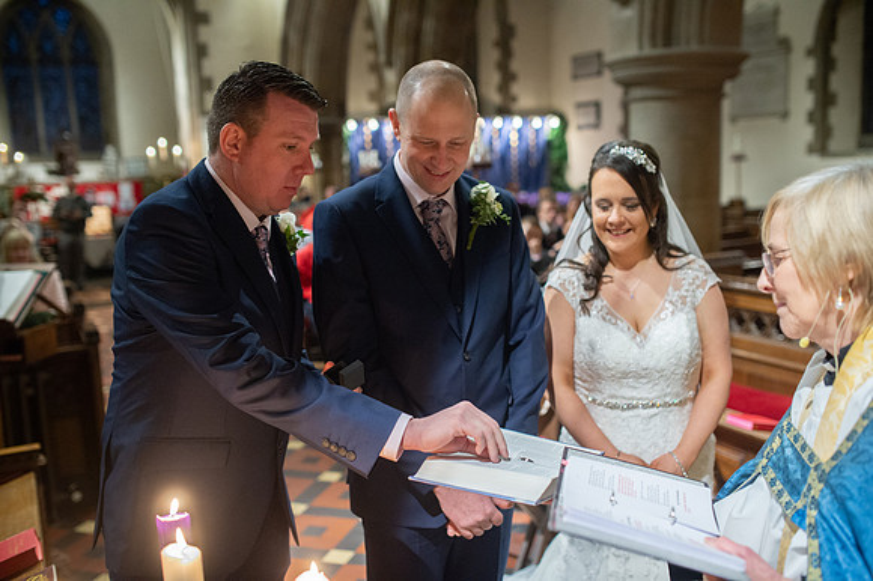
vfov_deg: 37.8
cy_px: 290
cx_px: 436
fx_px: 848
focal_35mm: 35
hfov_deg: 54.5
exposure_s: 1/100
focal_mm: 35
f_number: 2.2
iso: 2000
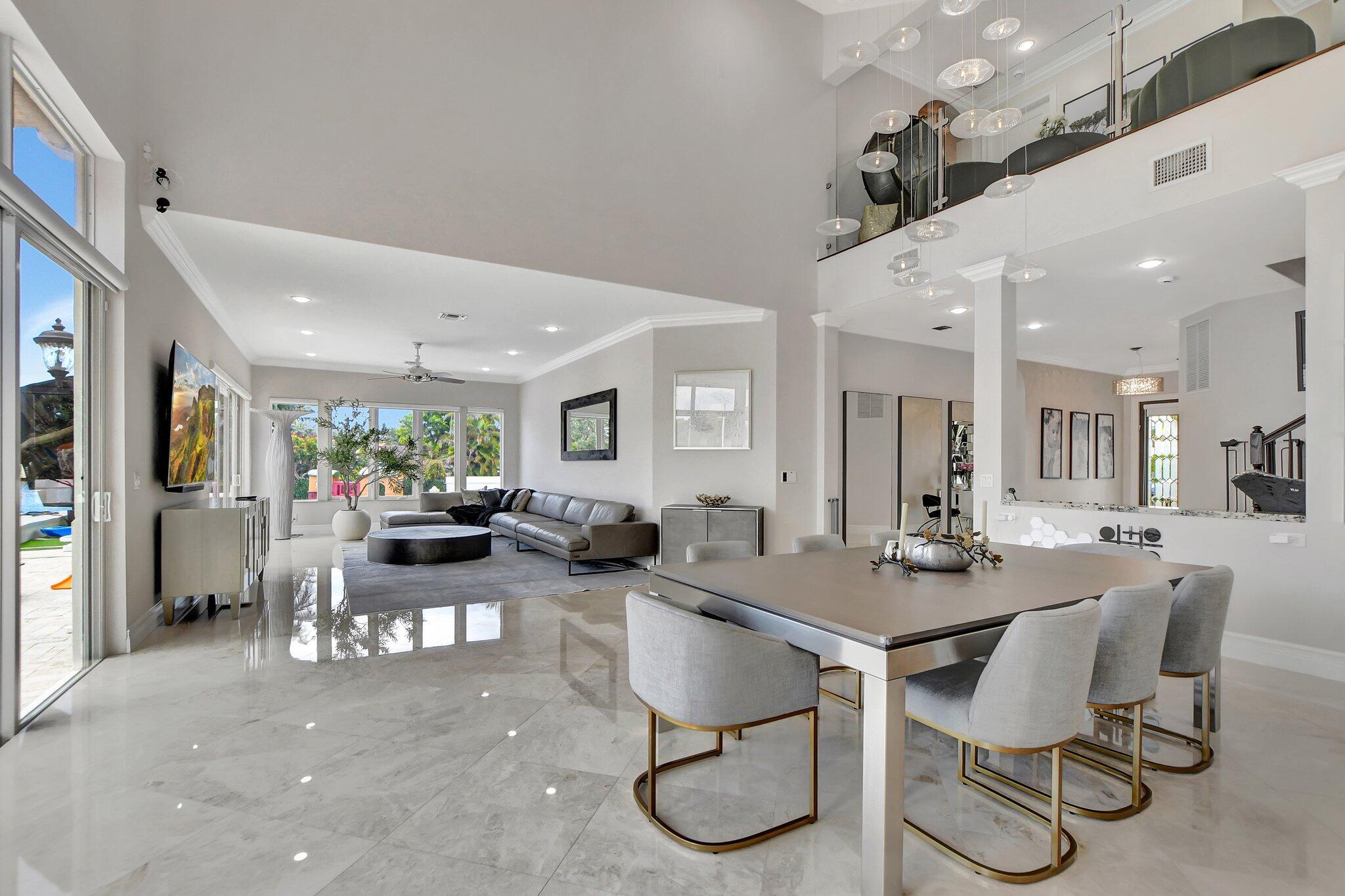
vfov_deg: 77.3
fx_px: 560
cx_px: 672
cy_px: 448
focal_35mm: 15
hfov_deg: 100.4
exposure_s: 1/40
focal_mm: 10
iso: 1000
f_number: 8
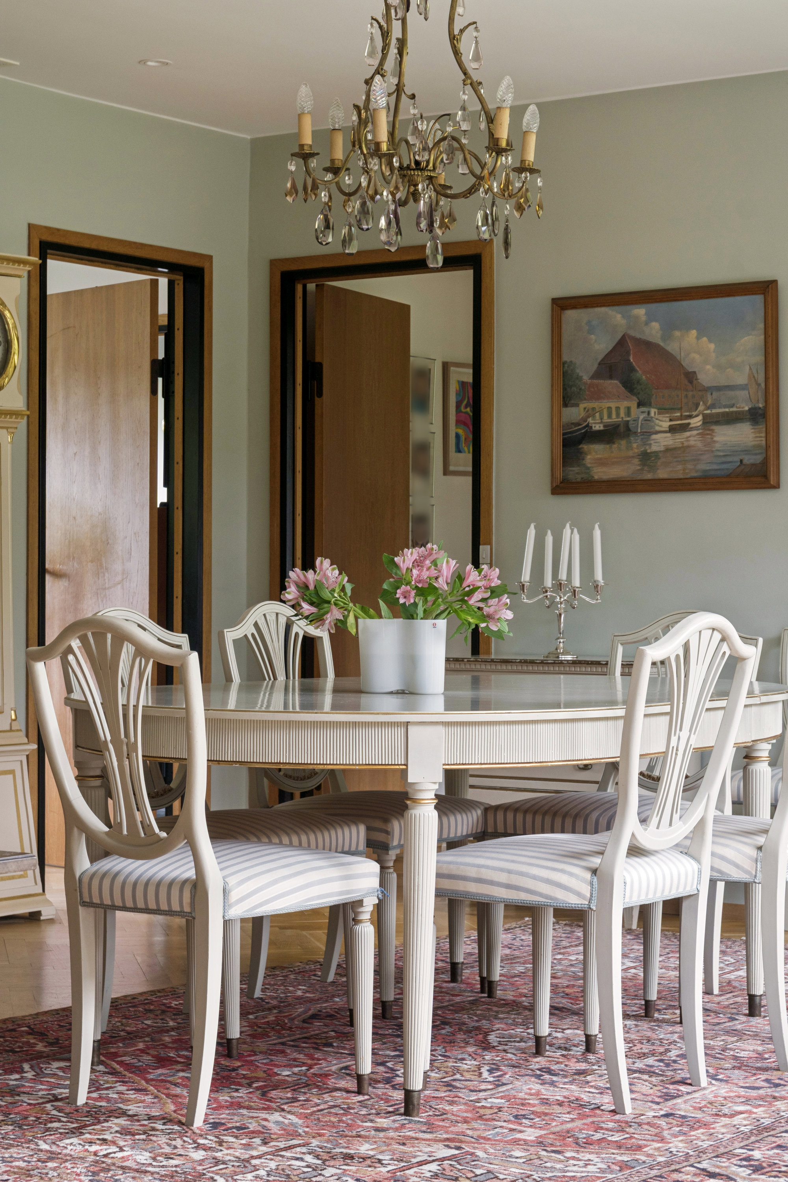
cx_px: 394
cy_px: 591
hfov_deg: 18.2
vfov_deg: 27.0
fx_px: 2462
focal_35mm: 75
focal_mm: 50
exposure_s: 1/5
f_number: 8
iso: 250
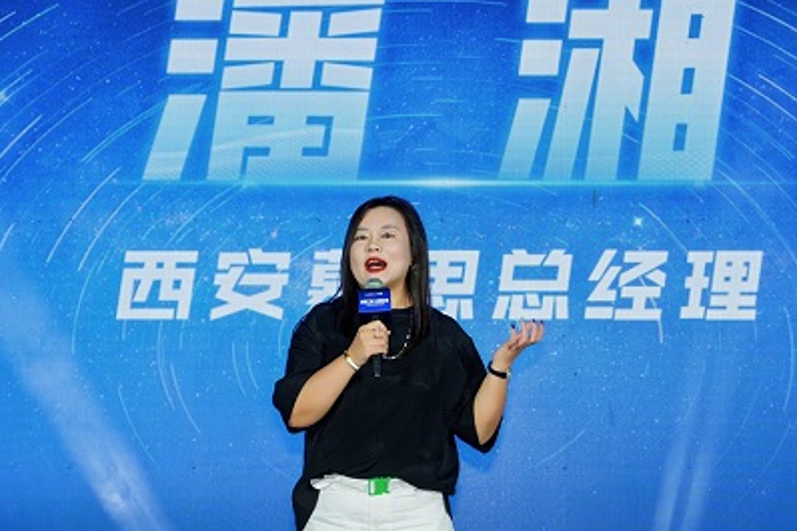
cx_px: 460
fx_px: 2646
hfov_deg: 17.1
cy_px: 356
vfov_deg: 11.4
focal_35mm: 120
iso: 250
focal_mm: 82.4
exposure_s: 1/160
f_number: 5.6
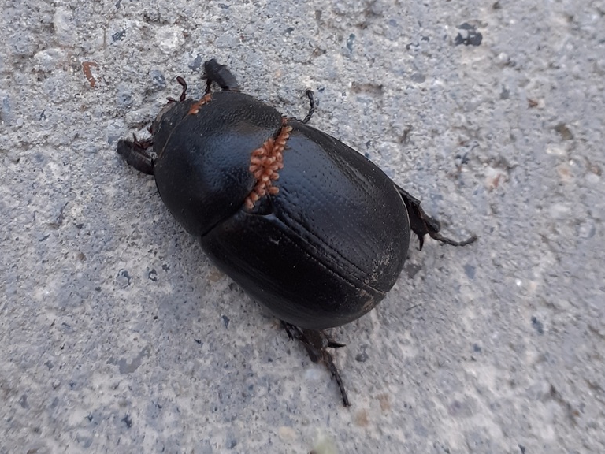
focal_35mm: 30
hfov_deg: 59.9
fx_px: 524
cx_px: 284
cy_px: 216
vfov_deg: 46.8
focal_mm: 3.6
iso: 80
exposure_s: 1/50
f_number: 1.9
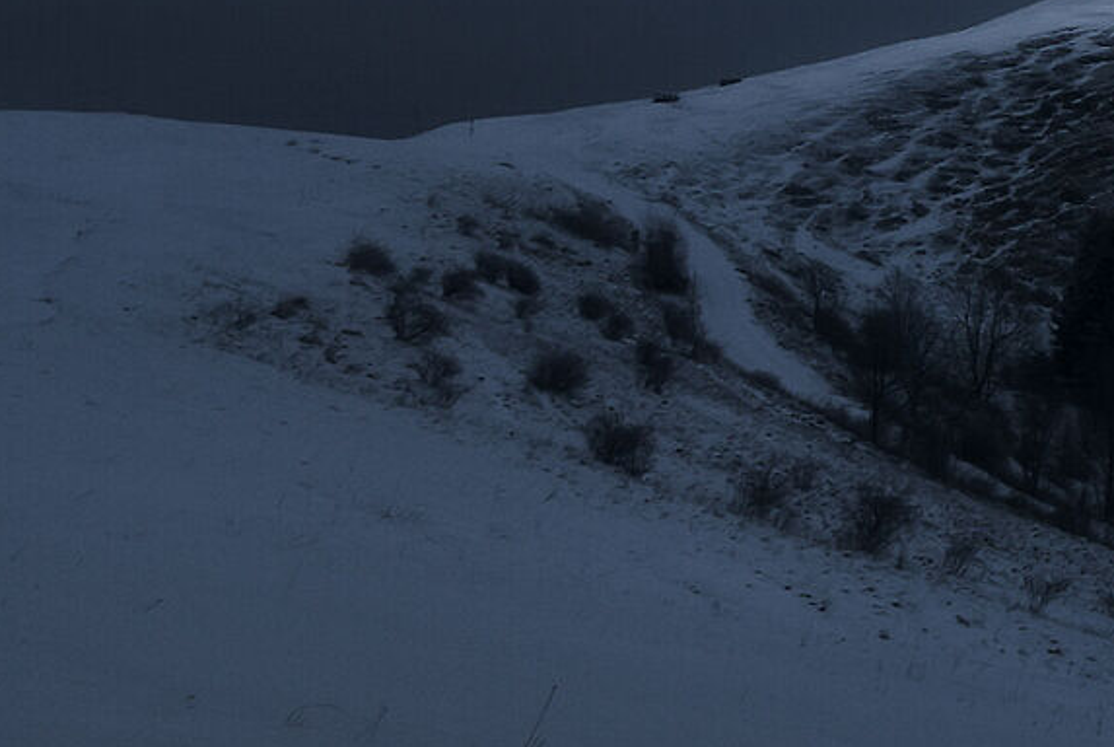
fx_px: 2141
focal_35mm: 69
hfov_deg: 21.1
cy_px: 44
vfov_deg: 19.3
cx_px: 1936
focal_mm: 11
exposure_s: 1/40
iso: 100
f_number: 2.8
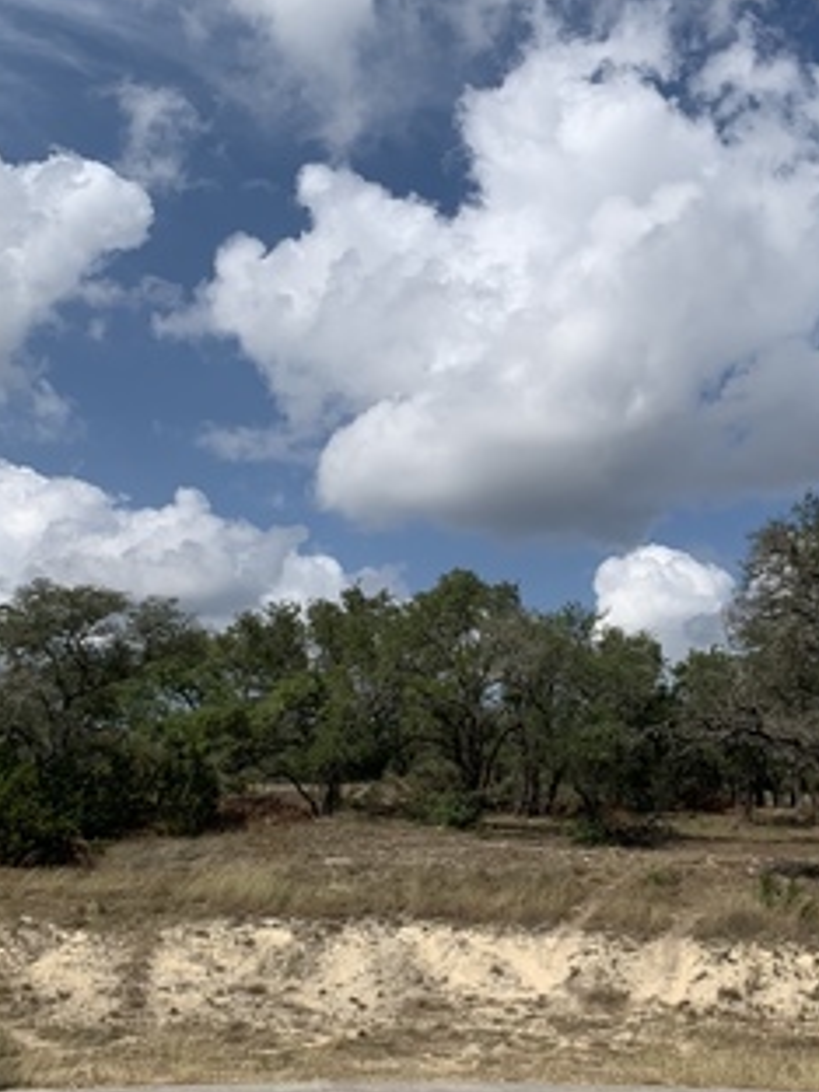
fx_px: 1262
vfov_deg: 46.8
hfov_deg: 35.6
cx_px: 550
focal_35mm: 40
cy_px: 560
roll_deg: -0.6
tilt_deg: +15.0
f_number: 1.8
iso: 25
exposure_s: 1/4673
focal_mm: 4.25
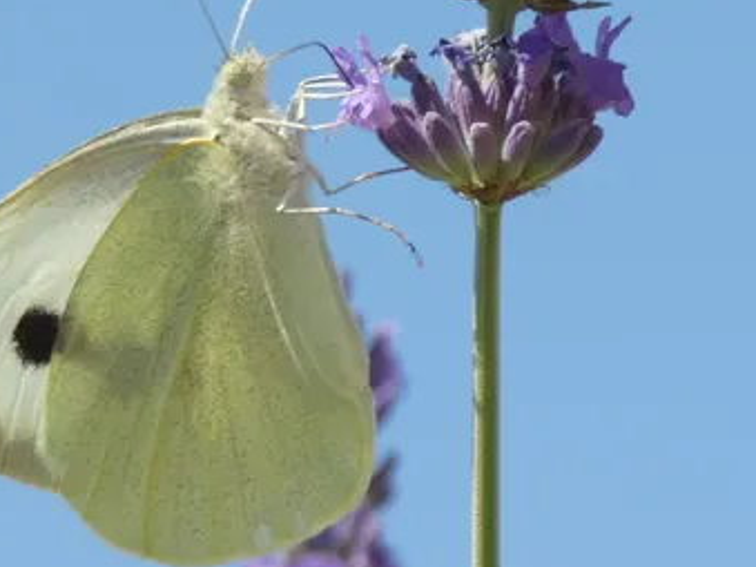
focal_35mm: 398
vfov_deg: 3.7
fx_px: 8689
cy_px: 261
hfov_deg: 5.0
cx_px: 265
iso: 80
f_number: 5.5
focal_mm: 37.8
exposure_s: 1/250
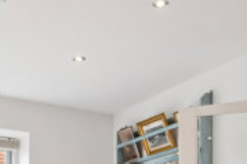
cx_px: 95
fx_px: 521
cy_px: 268
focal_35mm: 76
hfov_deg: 26.6
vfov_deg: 15.9
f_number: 10
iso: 250
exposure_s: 1/8
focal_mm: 11.5
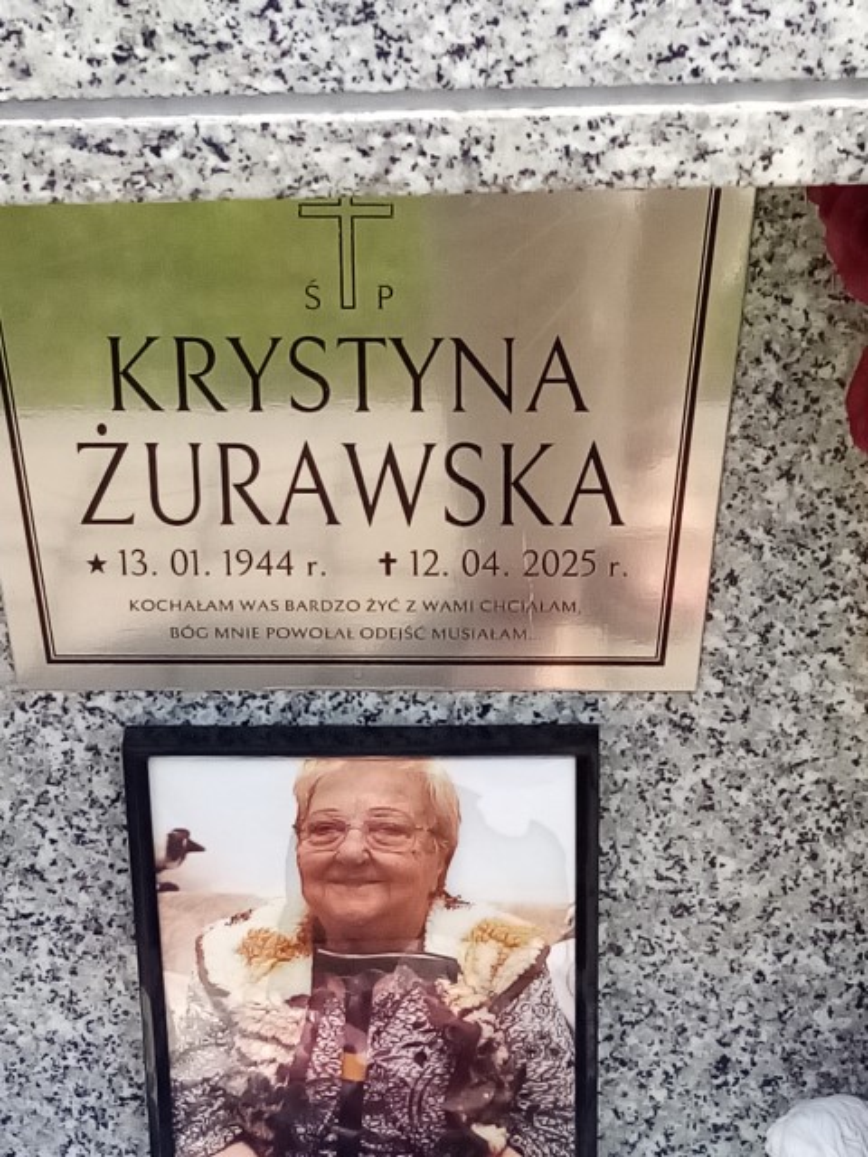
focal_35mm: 26
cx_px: 434
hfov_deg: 53.1
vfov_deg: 67.3
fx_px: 869
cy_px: 578
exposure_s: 1/629
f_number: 1.8
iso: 106
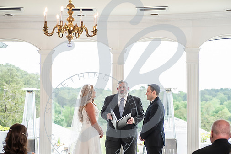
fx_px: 520
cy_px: 81
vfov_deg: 16.9
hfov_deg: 25.1
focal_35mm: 81
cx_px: 113
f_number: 2.8
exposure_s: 1/160
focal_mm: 70
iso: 200
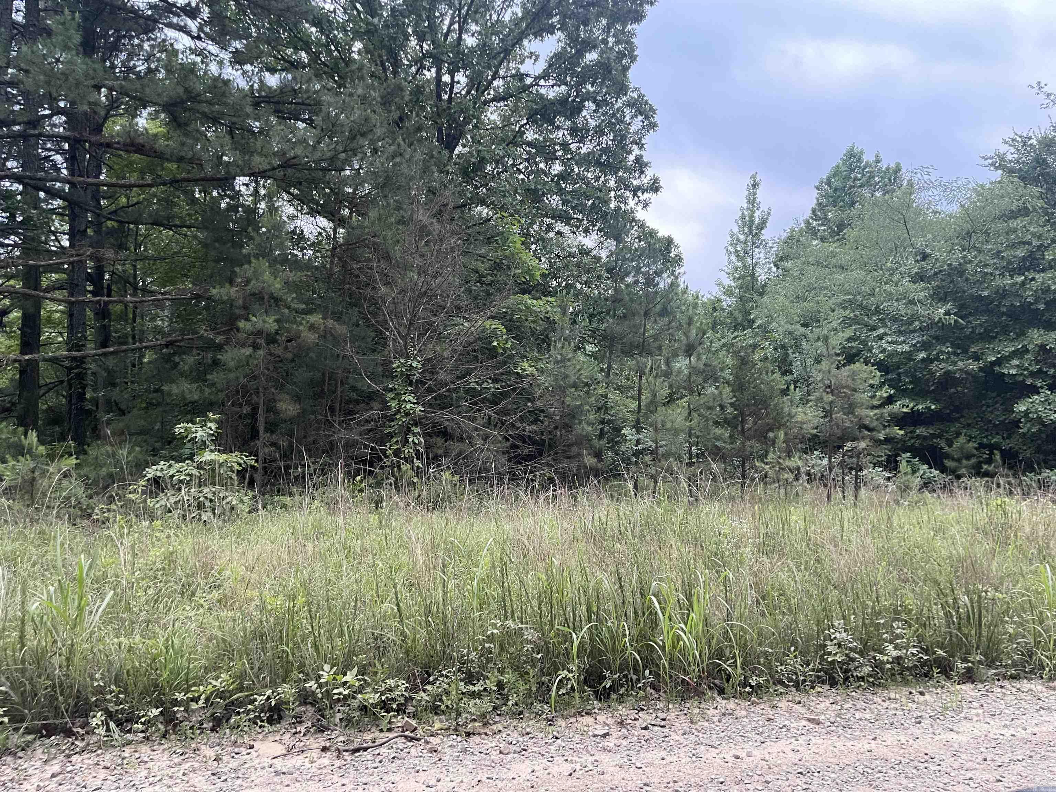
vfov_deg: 54.9
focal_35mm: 25
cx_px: 528
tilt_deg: +3.4
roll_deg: +0.8
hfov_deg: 69.4
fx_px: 763
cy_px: 396
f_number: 1.6
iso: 500
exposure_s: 1/60
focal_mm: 5.1
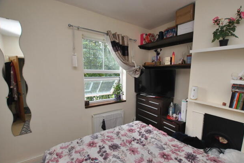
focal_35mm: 16
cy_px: 87
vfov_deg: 73.7
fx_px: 108
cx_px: 128
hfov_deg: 96.6
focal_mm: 10
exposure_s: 1/60
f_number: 4
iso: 200
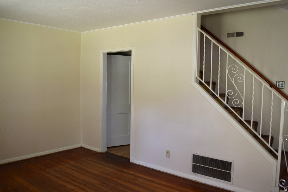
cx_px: 144
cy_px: 96
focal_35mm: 27
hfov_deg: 67.4
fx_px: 216
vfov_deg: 47.9
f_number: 4
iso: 500
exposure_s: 1/60
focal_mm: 18
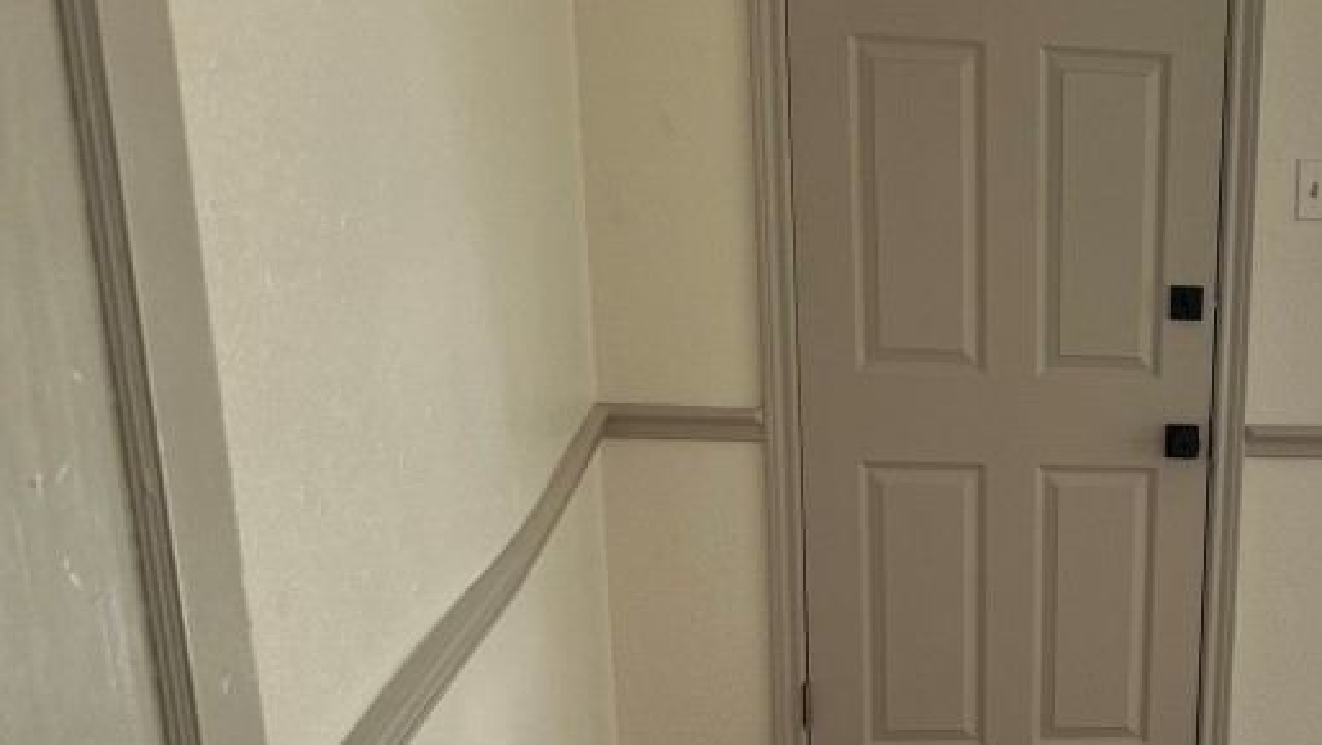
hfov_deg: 36.7
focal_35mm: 52
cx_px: 1245
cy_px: 714
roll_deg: -2.0
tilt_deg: -17.2
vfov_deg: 22.3
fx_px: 1823
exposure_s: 1/370
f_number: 1.78
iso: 80
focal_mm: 6.86
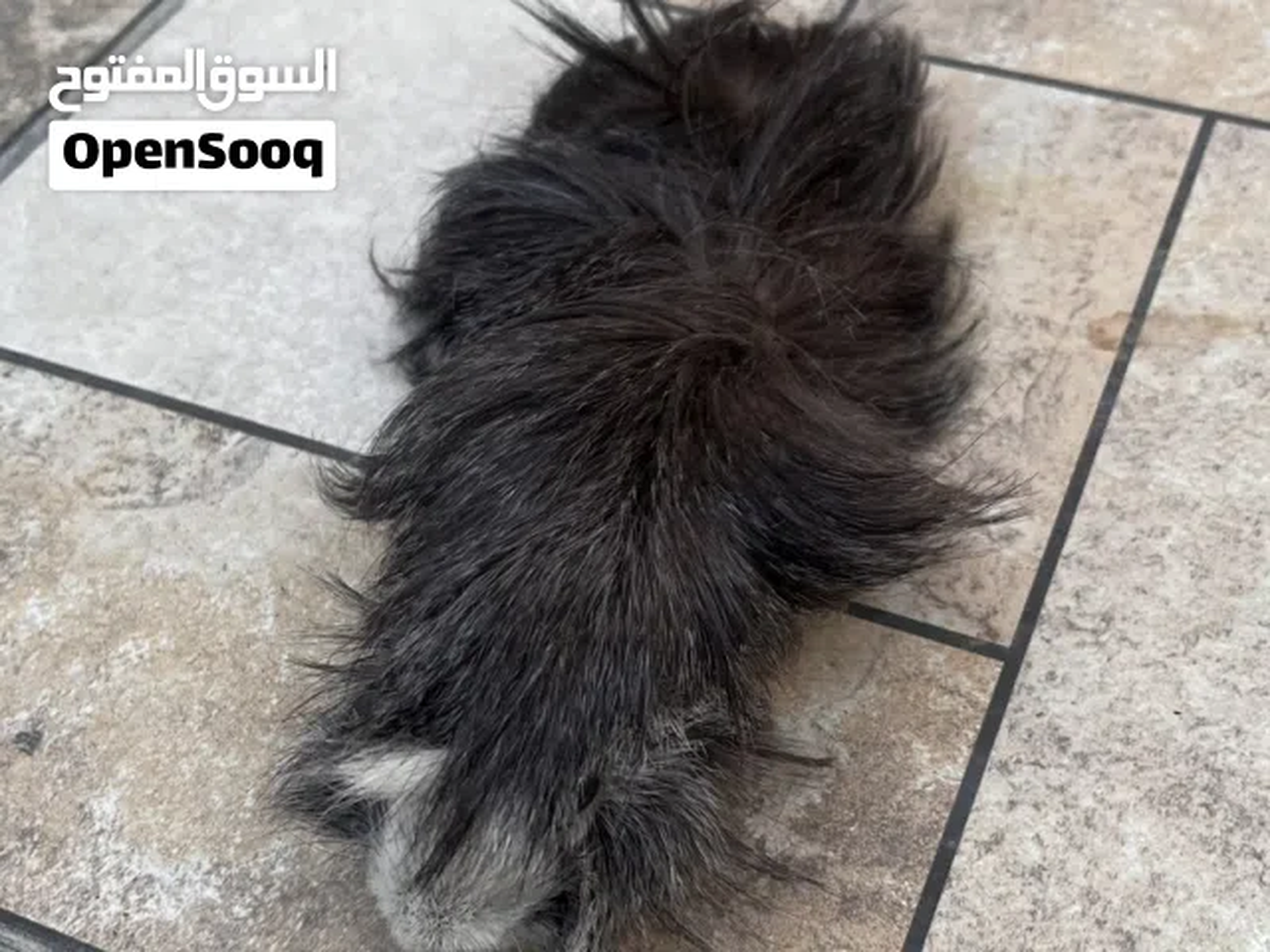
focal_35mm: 26
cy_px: 476
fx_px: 954
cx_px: 635
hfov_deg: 67.3
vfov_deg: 53.1
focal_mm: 5.1
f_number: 1.6
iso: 100
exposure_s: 1/122
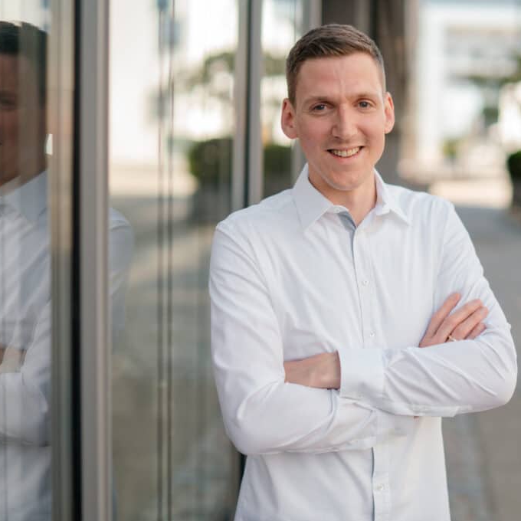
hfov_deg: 26.7
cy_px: 261
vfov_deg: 26.9
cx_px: 358
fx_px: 1090
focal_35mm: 64
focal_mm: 50
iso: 100
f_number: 1.6
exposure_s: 1/800
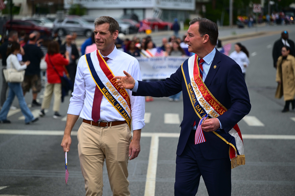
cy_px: 98
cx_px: 148
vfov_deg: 11.4
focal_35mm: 120
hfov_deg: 17.1
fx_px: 983
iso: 90
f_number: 4
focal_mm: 120
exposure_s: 1/1000
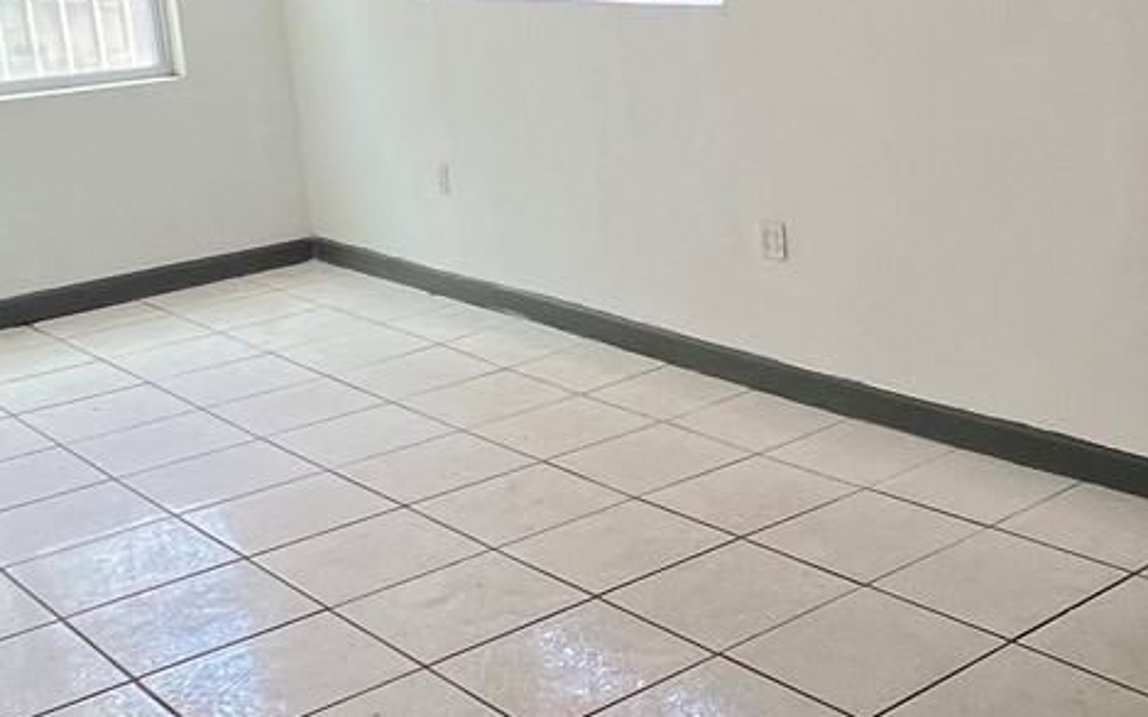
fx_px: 1470
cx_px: 876
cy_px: 316
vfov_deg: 27.4
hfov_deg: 41.3
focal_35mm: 47
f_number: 1.8
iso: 50
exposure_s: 1/99
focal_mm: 1.57
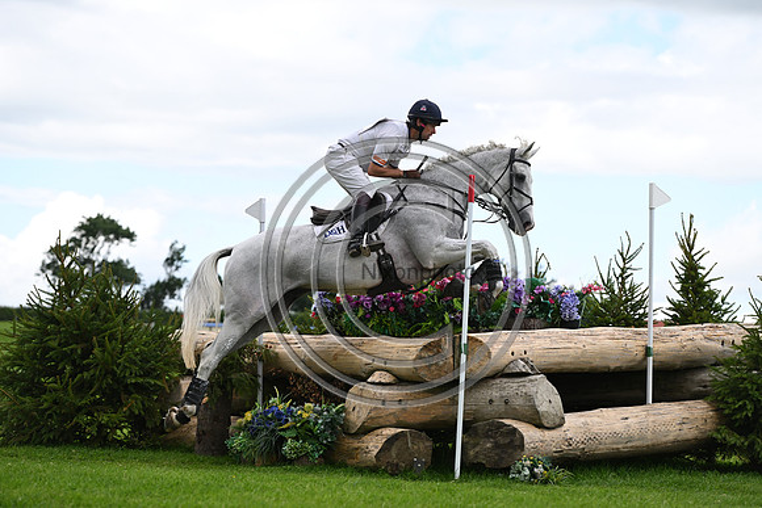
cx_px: 381
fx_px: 2583
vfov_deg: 11.2
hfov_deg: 16.8
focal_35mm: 122
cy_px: 254
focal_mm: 122
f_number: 4.5
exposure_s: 1/1250
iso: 360
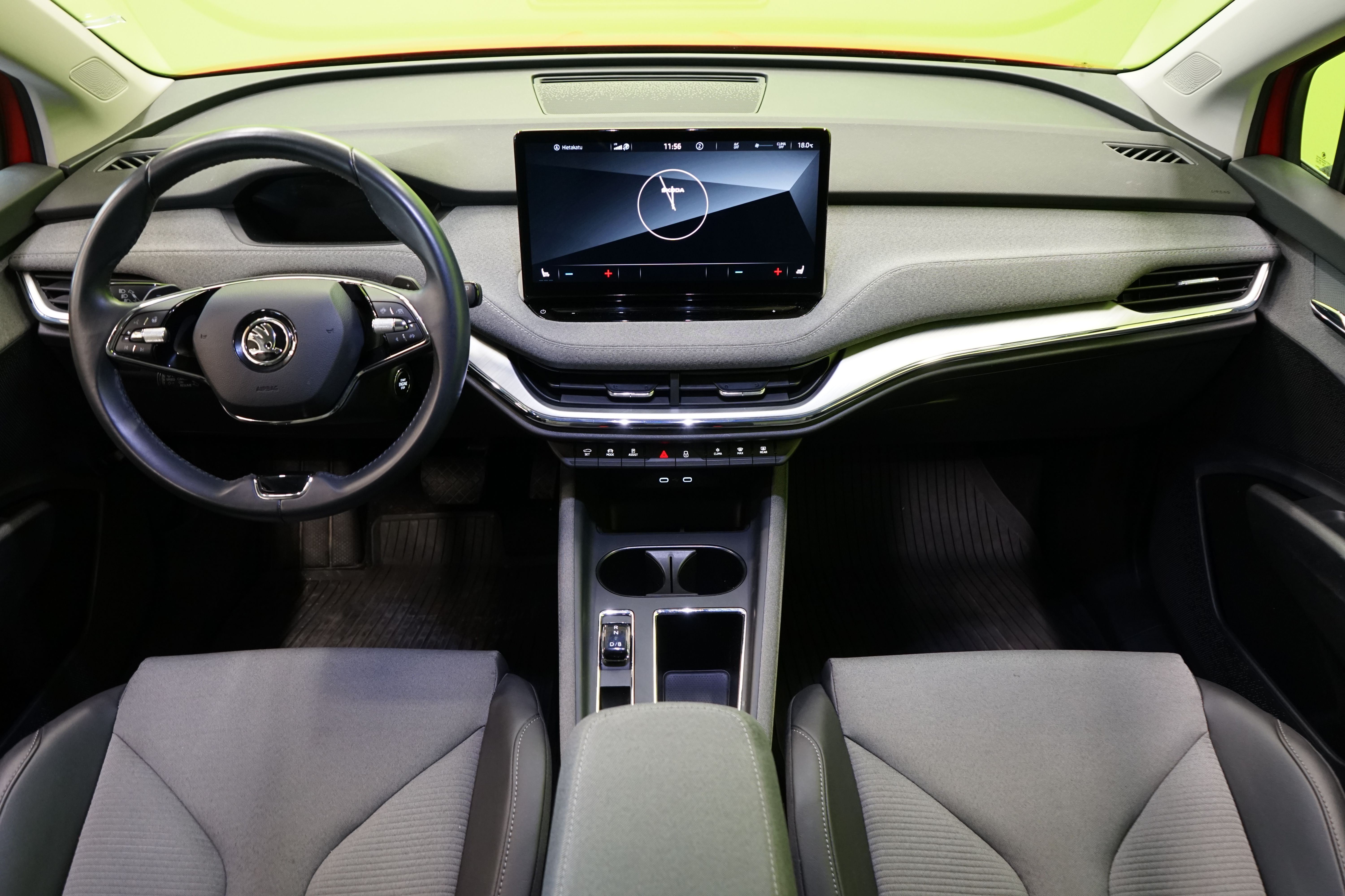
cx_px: 672
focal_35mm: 29
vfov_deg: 45.0
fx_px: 1083
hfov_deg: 63.7
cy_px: 448
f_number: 5
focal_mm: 29
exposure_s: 1/20
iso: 1600
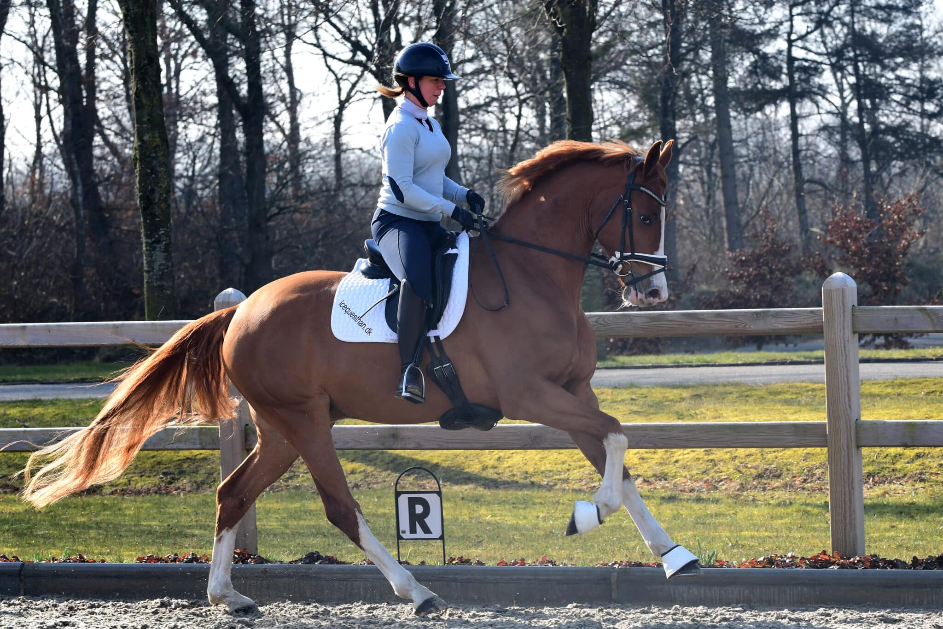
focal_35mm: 128
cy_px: 314
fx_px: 3339
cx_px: 472
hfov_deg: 16.1
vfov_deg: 10.8
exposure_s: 1/1000
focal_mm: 85
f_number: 5
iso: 400
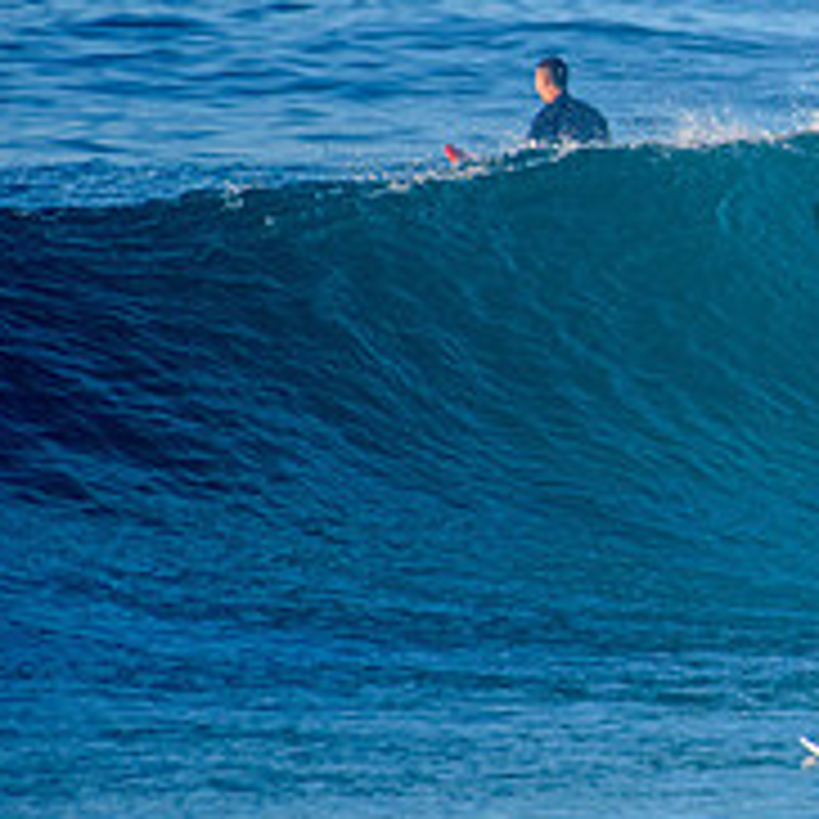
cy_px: 232
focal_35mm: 1356
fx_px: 36297
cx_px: 1278
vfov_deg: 1.3
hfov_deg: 1.3
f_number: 5.6
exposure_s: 1/2000
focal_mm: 500
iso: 500
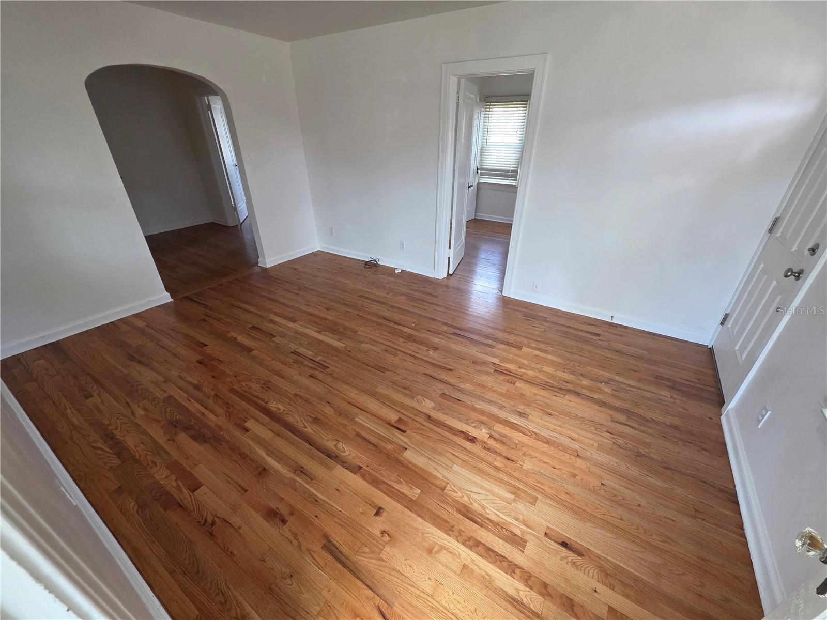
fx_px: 311
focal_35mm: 13
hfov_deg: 106.2
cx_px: 414
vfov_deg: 89.9
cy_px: 310
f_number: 1.9
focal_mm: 2.2
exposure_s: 1/120
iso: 200
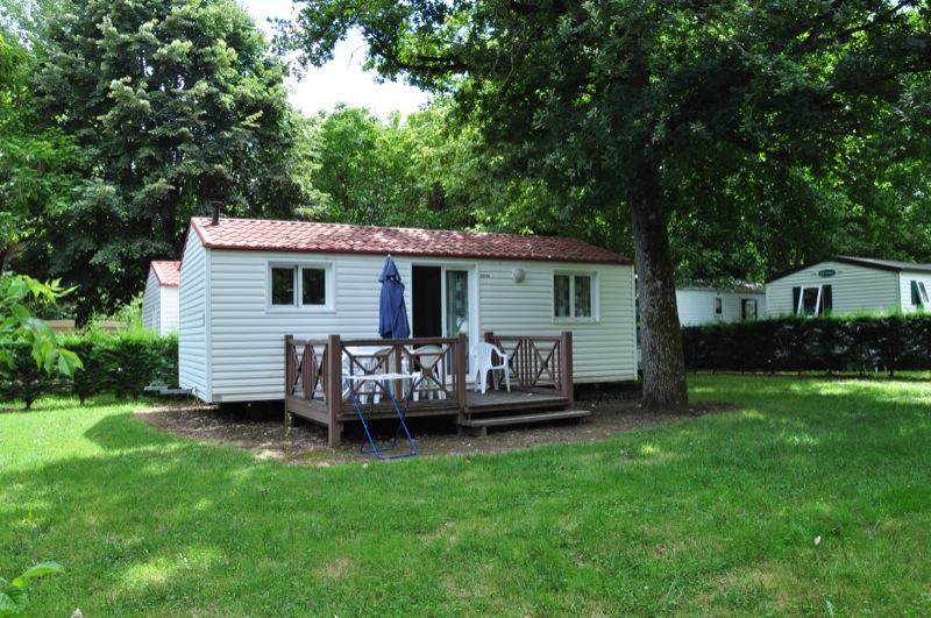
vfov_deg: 47.8
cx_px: 466
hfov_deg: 67.5
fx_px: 697
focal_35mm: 27
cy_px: 309
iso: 400
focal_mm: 18
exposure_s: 1/200
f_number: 10
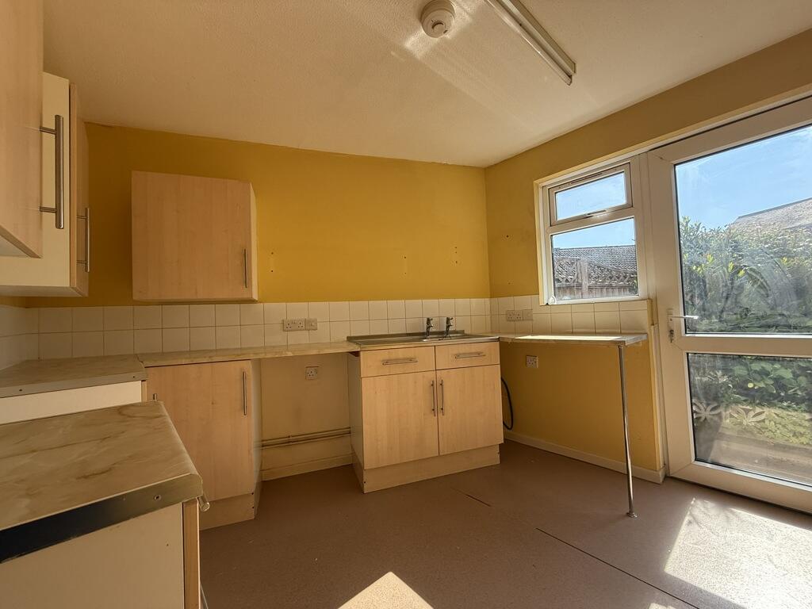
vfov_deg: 85.7
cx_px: 406
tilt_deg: +2.0
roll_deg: +2.2
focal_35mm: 14
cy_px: 304
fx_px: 328
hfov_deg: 102.1
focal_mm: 2.22
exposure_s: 1/355
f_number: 2.2
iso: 64
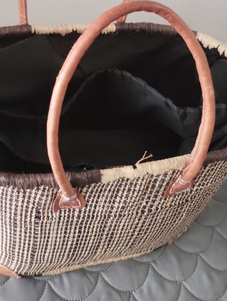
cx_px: 100
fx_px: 453
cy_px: 91
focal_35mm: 52
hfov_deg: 28.1
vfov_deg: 36.2
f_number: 1.8
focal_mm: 4.25
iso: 1060
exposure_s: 1/16.7
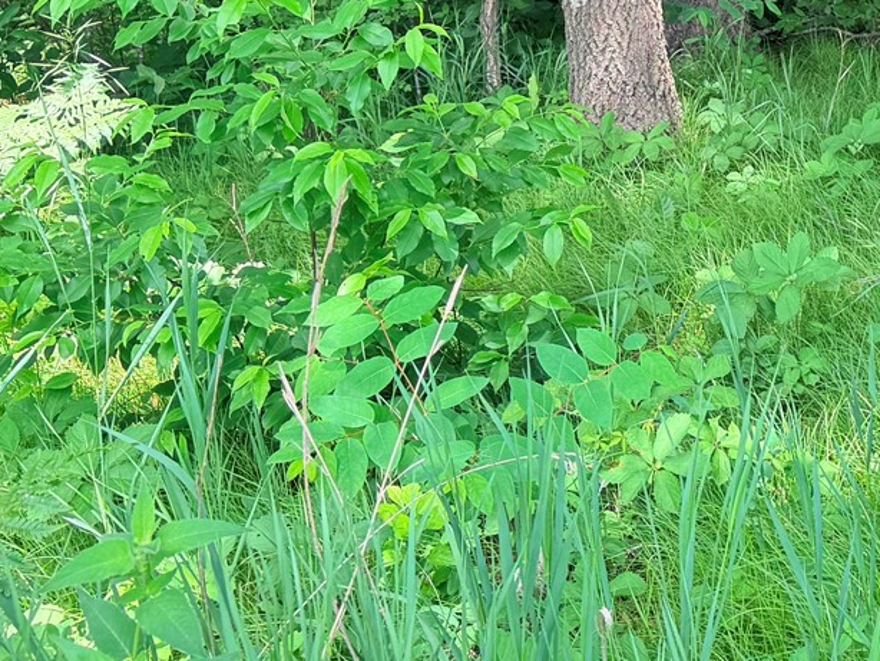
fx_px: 2035
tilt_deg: -1.5
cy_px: -163
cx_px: 970
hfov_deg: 23.0
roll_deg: +1.2
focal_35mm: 80
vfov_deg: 17.5
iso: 80
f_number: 1.78
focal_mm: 6.76
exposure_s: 1/170
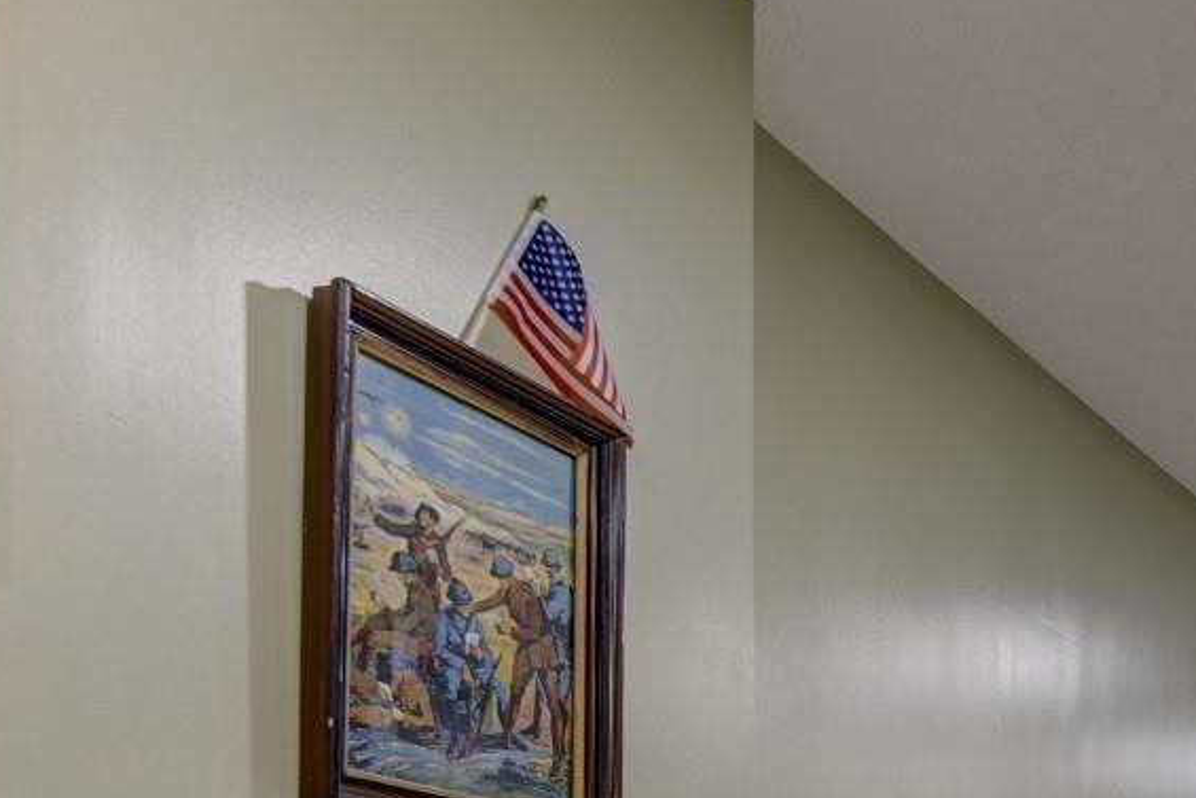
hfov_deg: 24.6
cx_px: 1668
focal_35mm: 68
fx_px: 2260
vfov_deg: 18.3
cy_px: 1101
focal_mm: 24
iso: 400
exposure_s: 1/8
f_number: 8
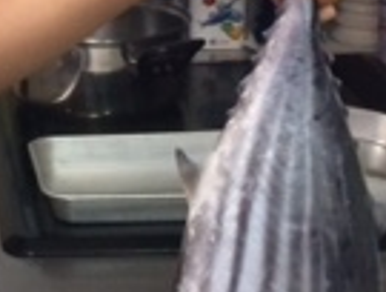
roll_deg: +3.0
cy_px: 17
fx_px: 1532
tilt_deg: -16.5
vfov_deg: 10.8
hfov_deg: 13.4
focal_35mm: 137
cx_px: -226
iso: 125
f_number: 2.2
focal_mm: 4.15
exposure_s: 1/30
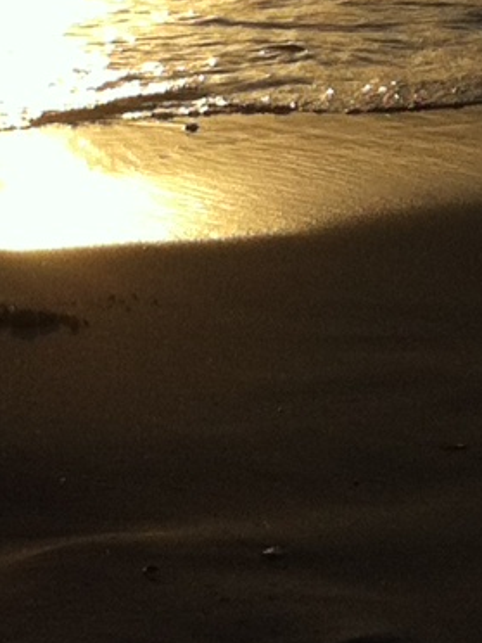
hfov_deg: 7.5
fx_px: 3583
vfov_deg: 9.8
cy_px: -434
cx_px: -308
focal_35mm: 193
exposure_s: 1/3016
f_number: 2.8
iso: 80
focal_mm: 3.85
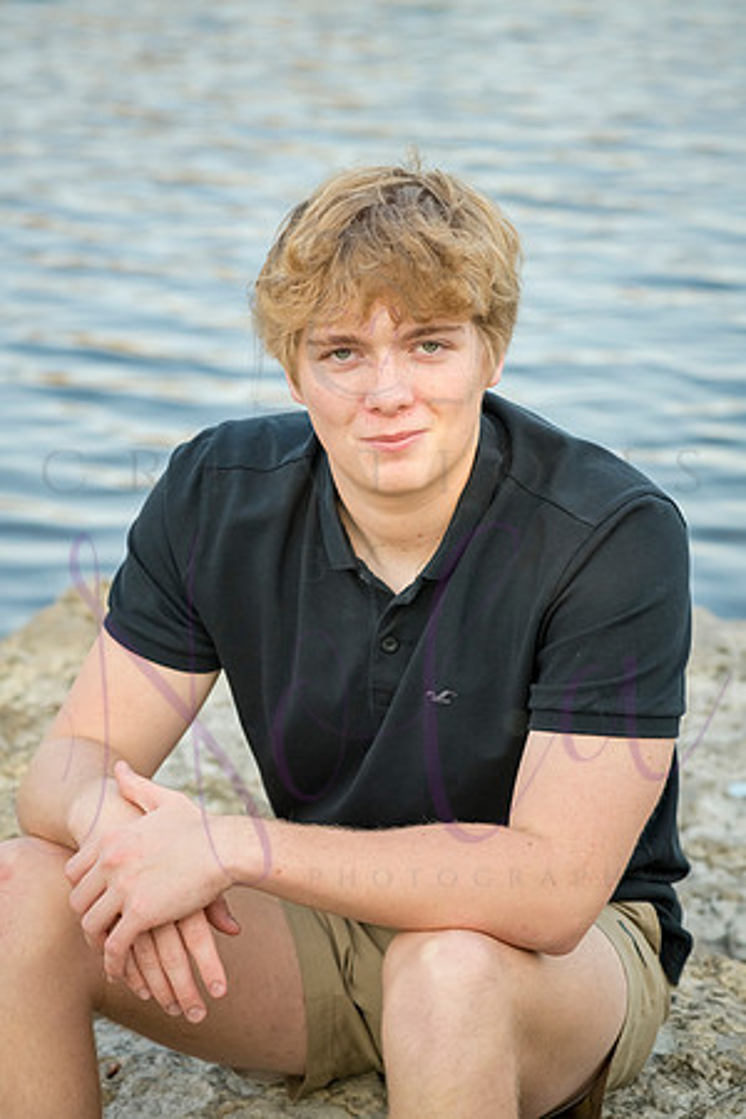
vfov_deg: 18.3
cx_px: 373
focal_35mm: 112
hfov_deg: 12.2
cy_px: 560
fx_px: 3481
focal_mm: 112
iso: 800
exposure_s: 1/640
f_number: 7.1
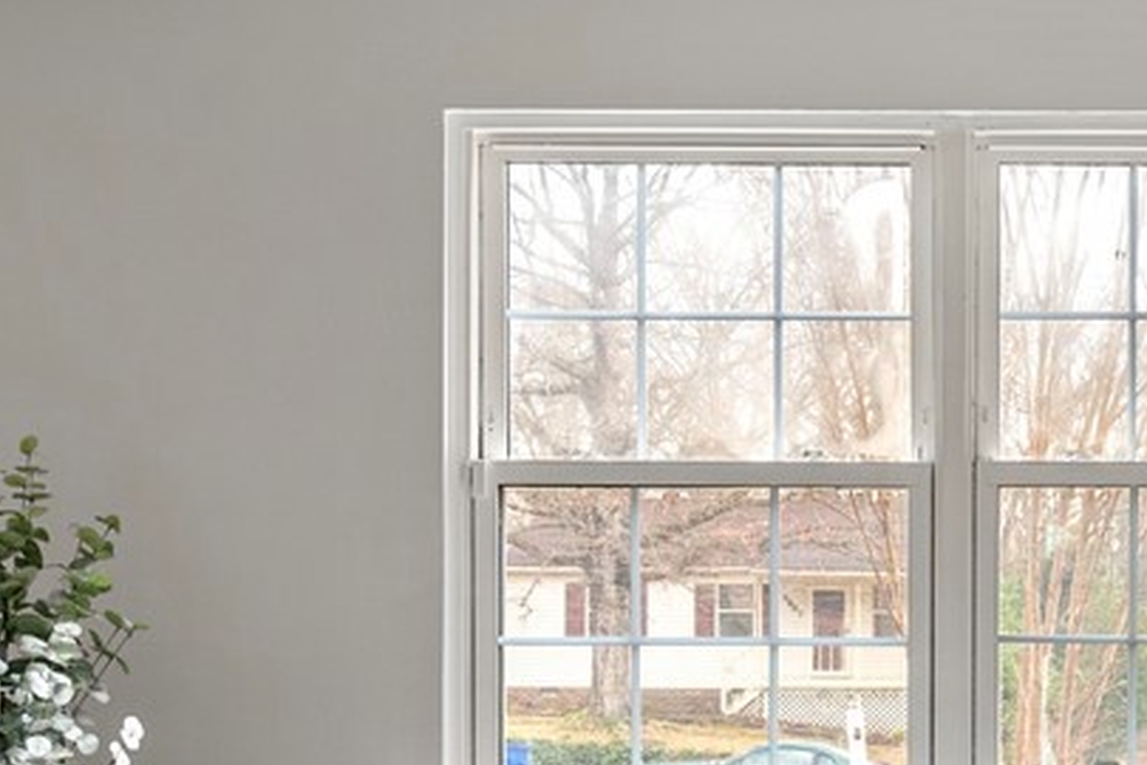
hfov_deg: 31.6
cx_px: 1126
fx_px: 1880
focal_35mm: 59
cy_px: 657
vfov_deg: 22.5
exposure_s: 1/2
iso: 800
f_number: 8
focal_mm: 22
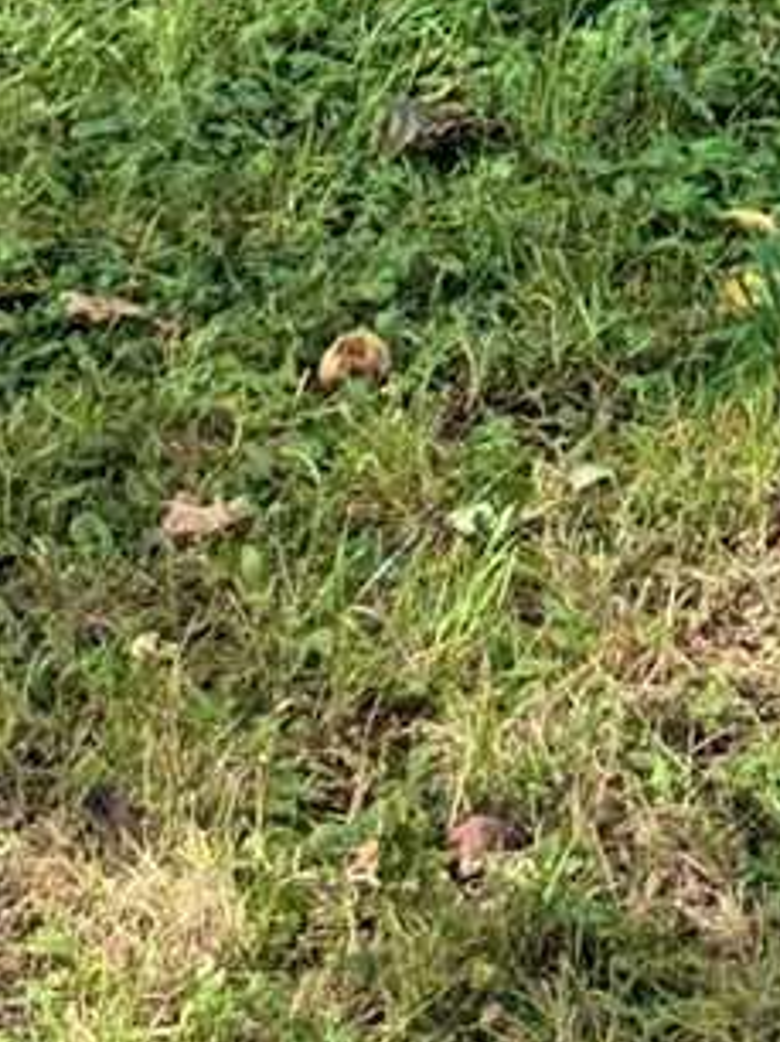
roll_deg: -1.7
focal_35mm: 196
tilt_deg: -1.2
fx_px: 5897
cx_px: 1904
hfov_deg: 7.1
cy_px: -2006
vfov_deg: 8.5
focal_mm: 5.96
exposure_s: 1/1032
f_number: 1.6
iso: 32
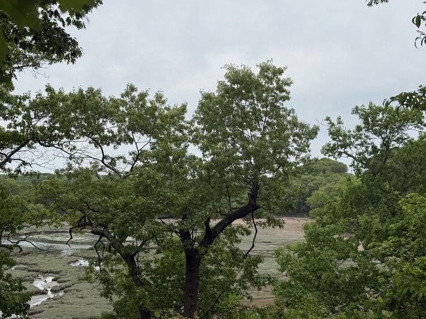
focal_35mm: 59
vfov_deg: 24.8
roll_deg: -1.0
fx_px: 726
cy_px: 141
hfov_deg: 32.7
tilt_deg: +2.6
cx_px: 207
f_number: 1.78
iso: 64
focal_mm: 6.76
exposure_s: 1/4587
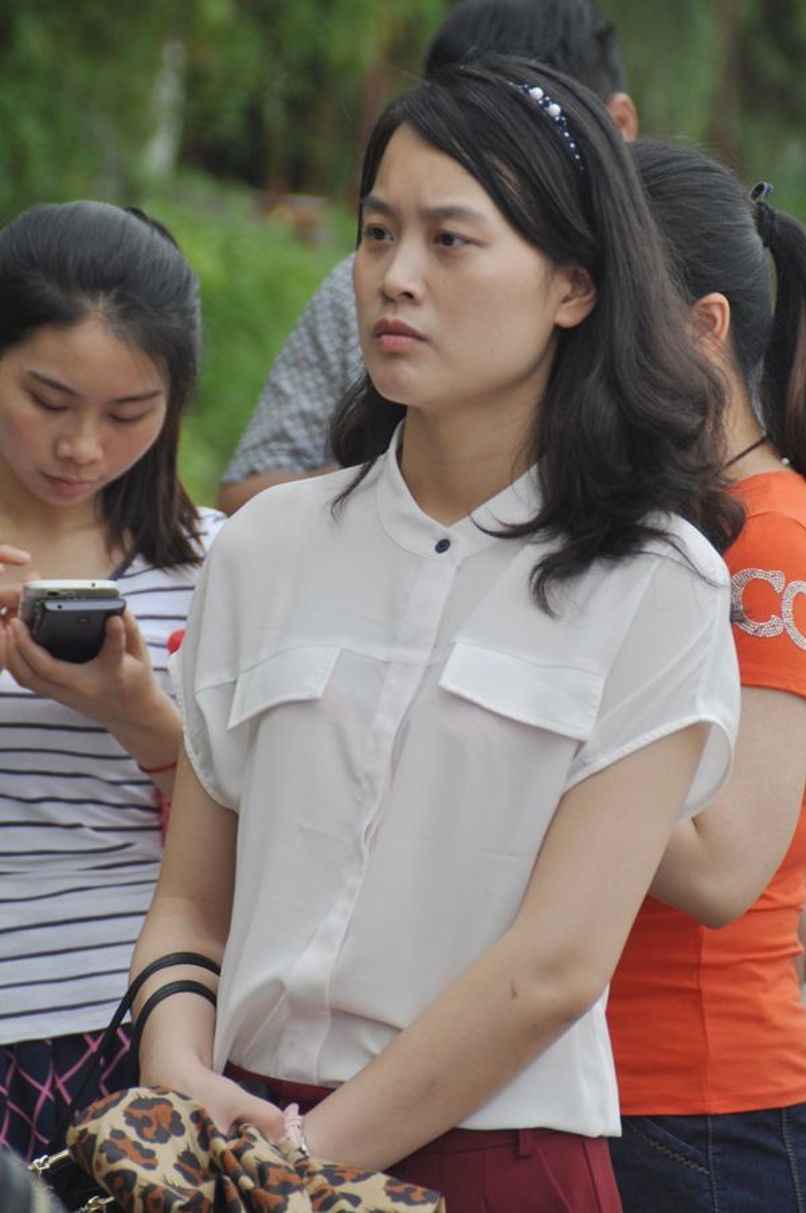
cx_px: 403
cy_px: 606
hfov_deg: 4.6
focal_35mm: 300
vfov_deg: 6.9
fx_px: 10097
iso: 250
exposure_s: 1/400
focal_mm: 200
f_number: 6.3
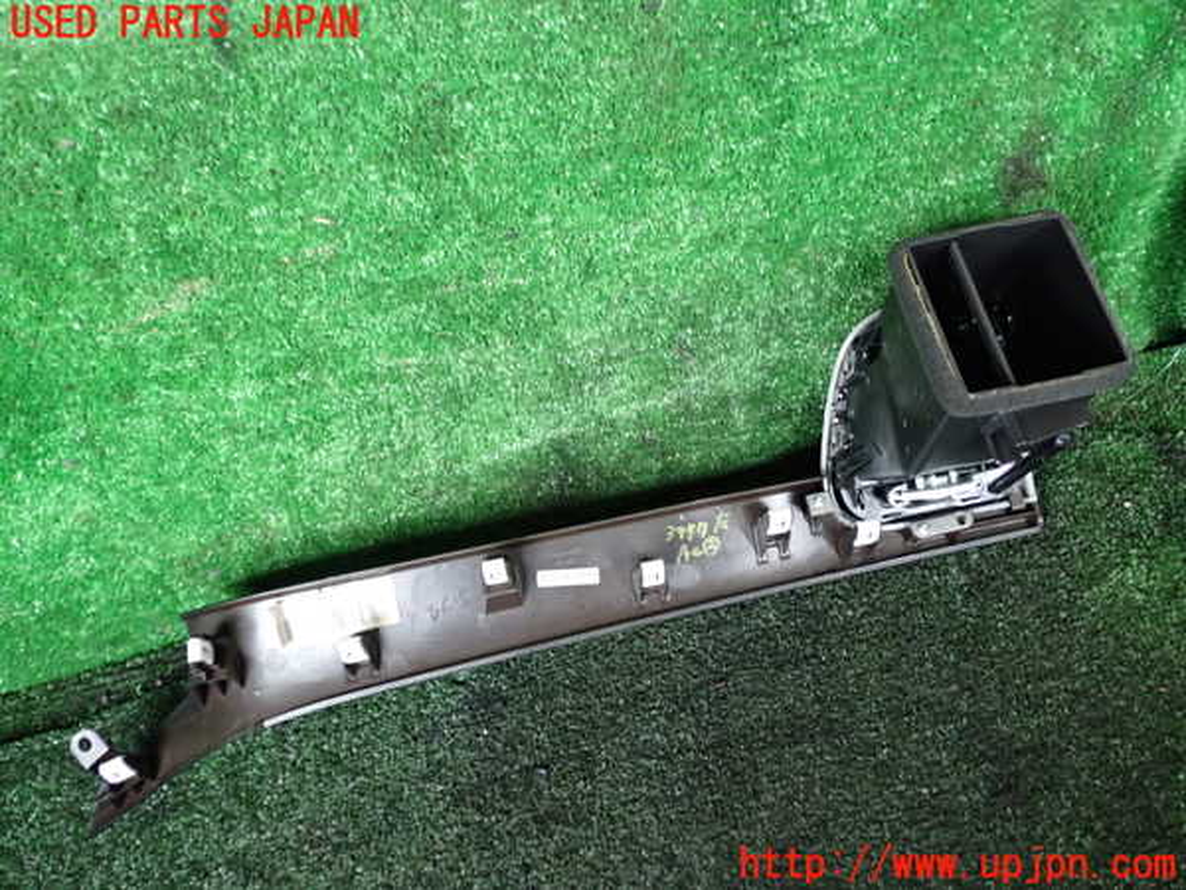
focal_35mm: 30
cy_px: 445
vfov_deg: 46.8
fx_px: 1028
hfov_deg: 60.0
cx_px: 593
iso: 500
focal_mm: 5.4
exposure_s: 1/30
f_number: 2.3
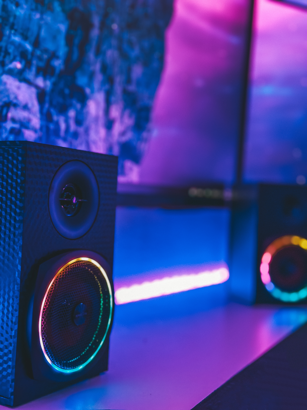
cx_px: 154
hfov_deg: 30.3
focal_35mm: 48
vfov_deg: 39.7
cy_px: 205
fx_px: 568
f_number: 1.8
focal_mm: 6.86
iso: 320
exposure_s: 1/60
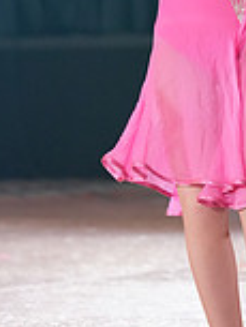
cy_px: -88
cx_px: 288
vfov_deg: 3.9
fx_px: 4769
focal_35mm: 504
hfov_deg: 3.0
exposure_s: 1/640
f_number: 2.8
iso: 3200
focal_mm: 138
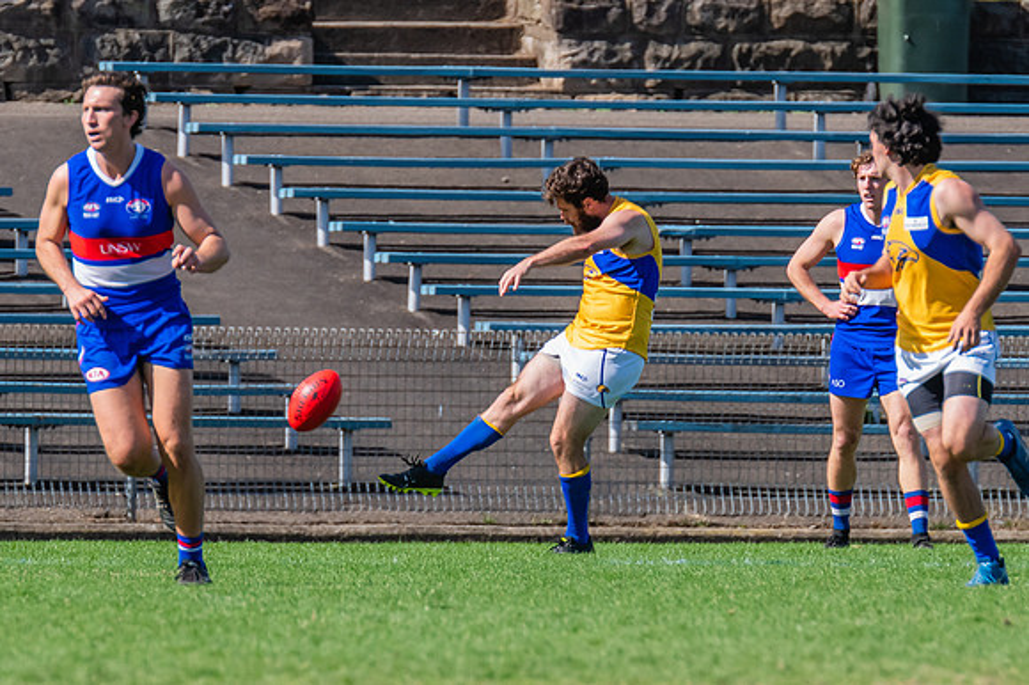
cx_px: 544
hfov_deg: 2.4
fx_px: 24200
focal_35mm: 847
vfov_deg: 1.6
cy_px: 341
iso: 800
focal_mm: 420
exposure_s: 1/1600
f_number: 7.1
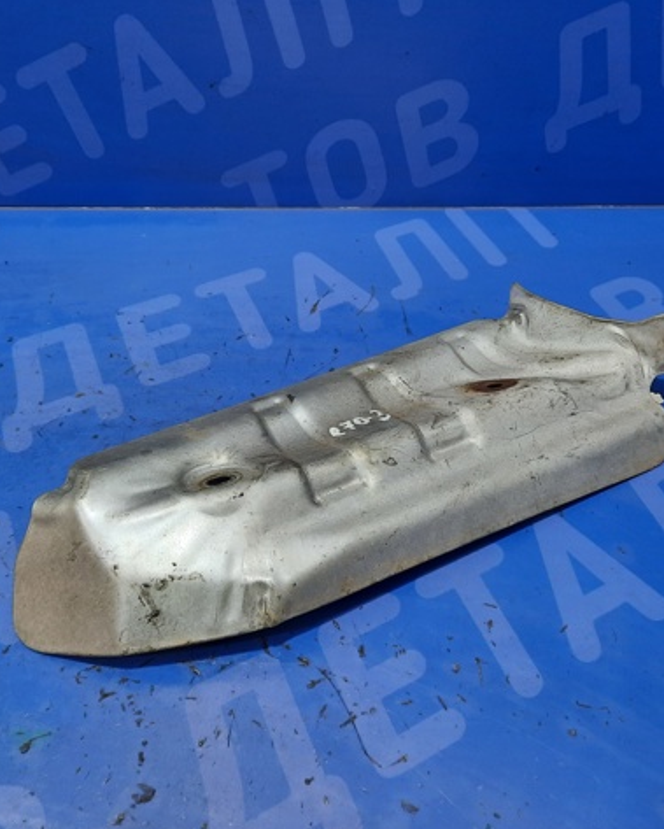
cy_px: 414
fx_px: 810
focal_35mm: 33
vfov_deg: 54.2
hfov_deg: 44.5
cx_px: 300
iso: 250
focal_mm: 4.6
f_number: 2
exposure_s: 1/33
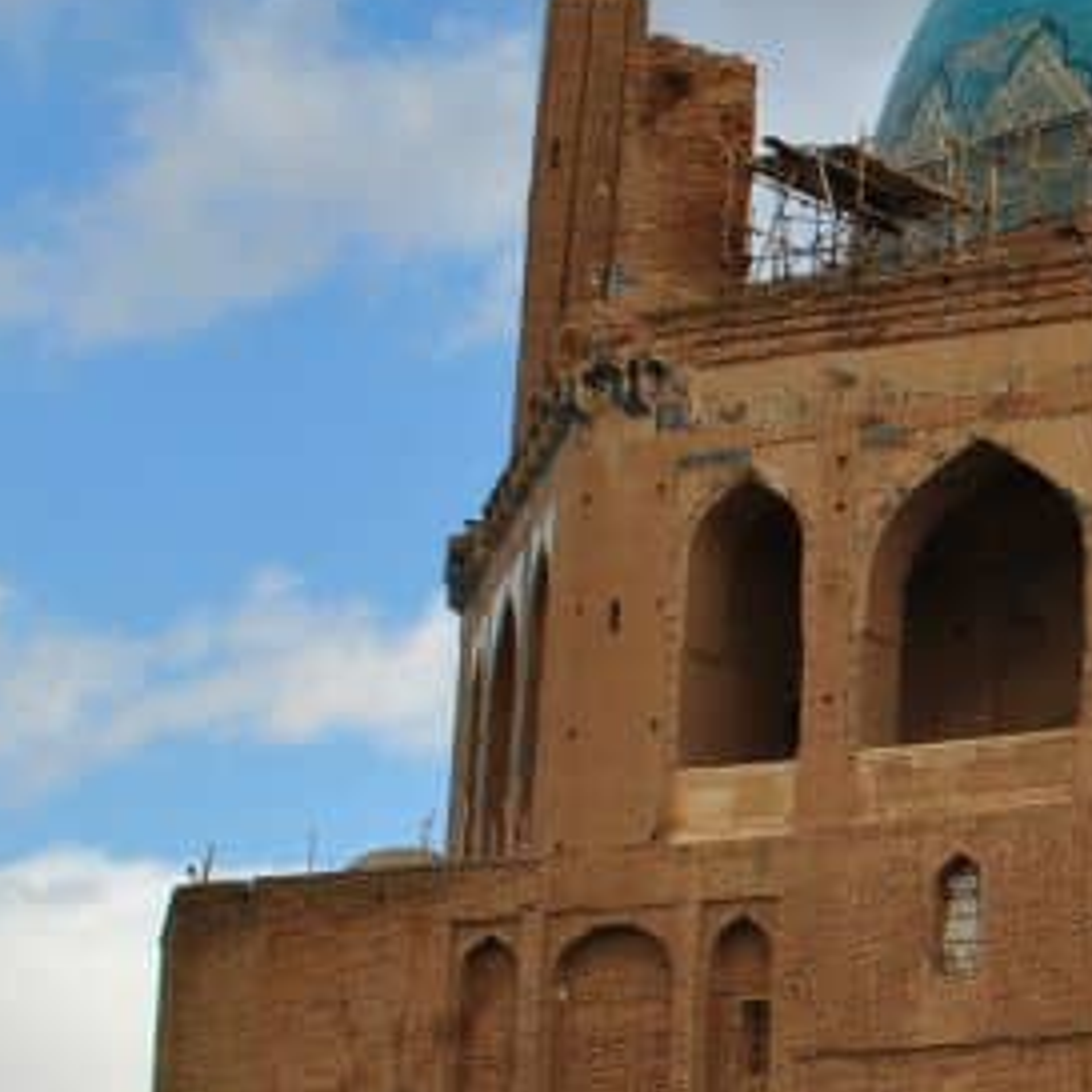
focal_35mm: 150
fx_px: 5354
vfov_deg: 11.6
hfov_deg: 11.1
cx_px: 1766
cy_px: 552
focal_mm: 28
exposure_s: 1/250
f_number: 10
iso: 160
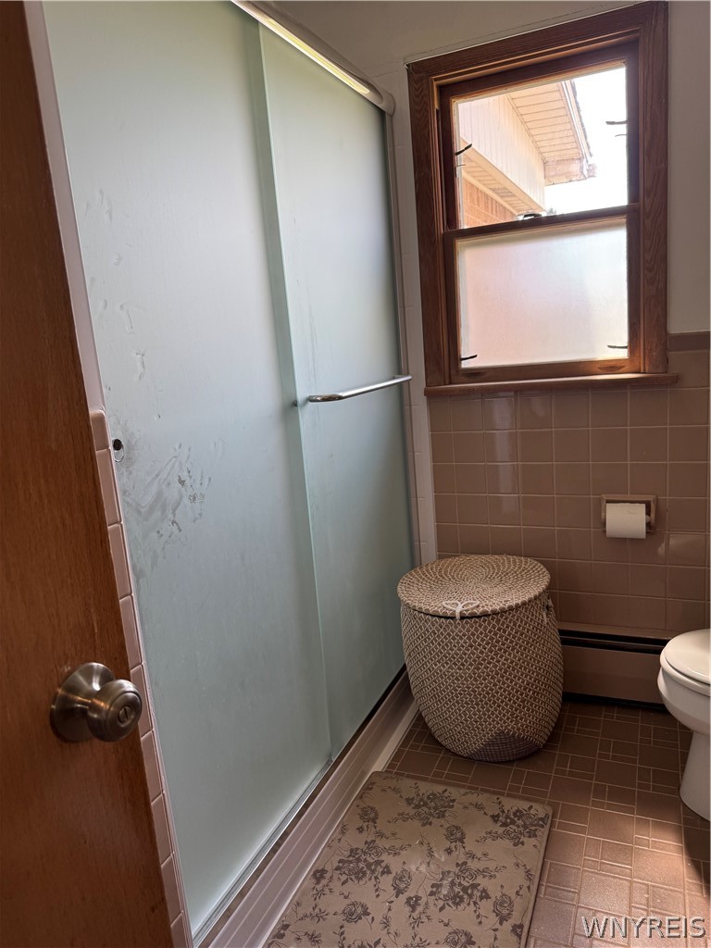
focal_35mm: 24
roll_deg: +5.4
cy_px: 474
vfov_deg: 71.6
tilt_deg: -11.7
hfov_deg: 56.8
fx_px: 657
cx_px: 356
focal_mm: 6.76
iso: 80
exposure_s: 1/120
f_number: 1.78
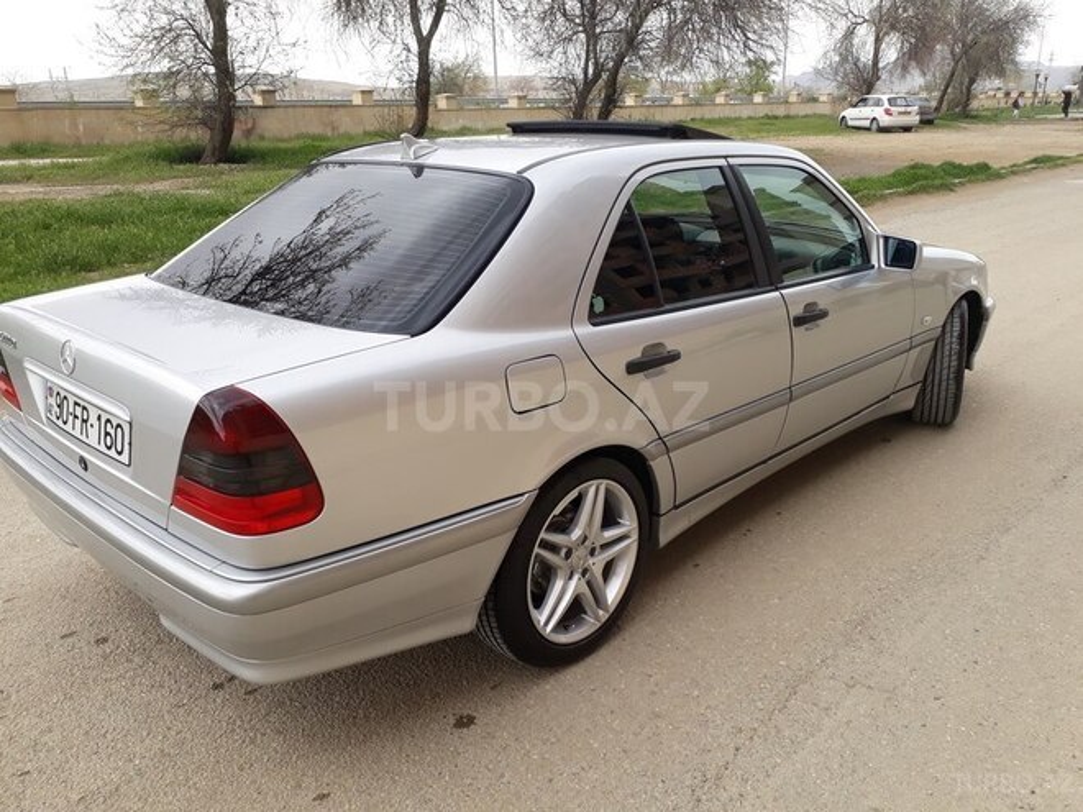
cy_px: 406
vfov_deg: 51.4
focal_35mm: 27
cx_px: 542
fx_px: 845
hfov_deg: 65.3
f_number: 1.9
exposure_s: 1/331
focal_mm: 3.6
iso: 40
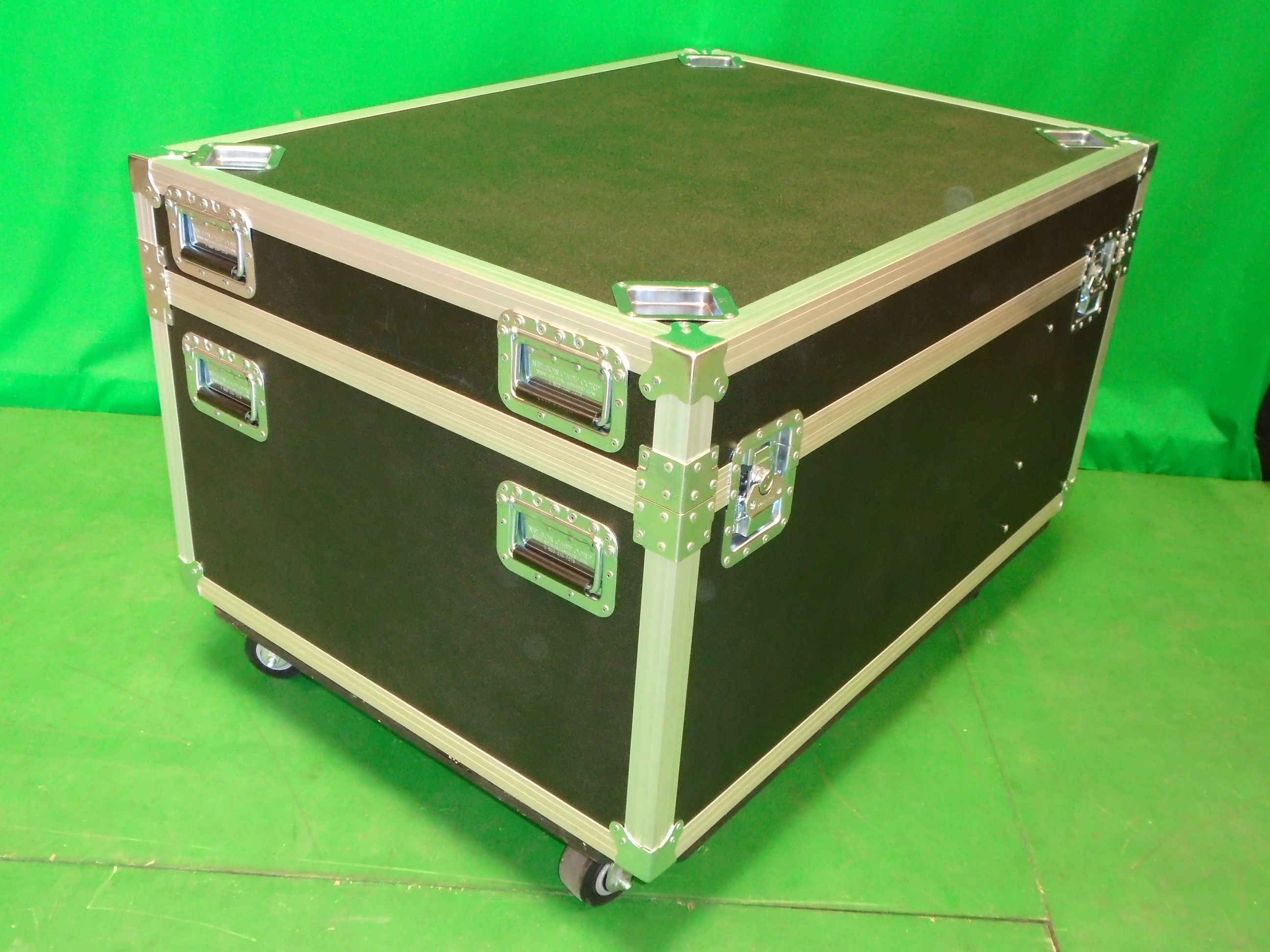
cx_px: 635
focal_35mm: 36
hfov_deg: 51.4
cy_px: 476
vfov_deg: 39.7
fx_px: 1321
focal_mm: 6.4
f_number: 3.8
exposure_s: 1/40
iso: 400
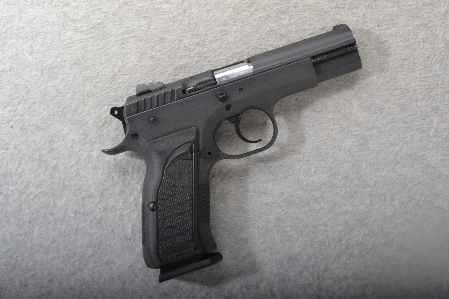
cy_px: 150
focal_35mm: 52
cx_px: 224
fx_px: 655
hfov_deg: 37.9
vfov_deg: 25.8
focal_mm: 35
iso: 3200
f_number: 20
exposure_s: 1/160
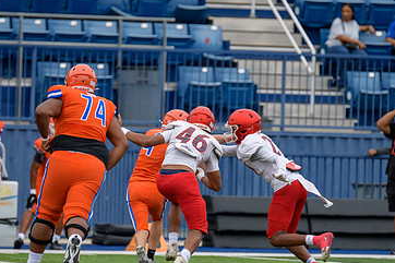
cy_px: 196
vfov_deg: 2.9
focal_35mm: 481
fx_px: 5275
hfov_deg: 4.3
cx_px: 187
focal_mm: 300
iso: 640
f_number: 3.5
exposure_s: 1/1000
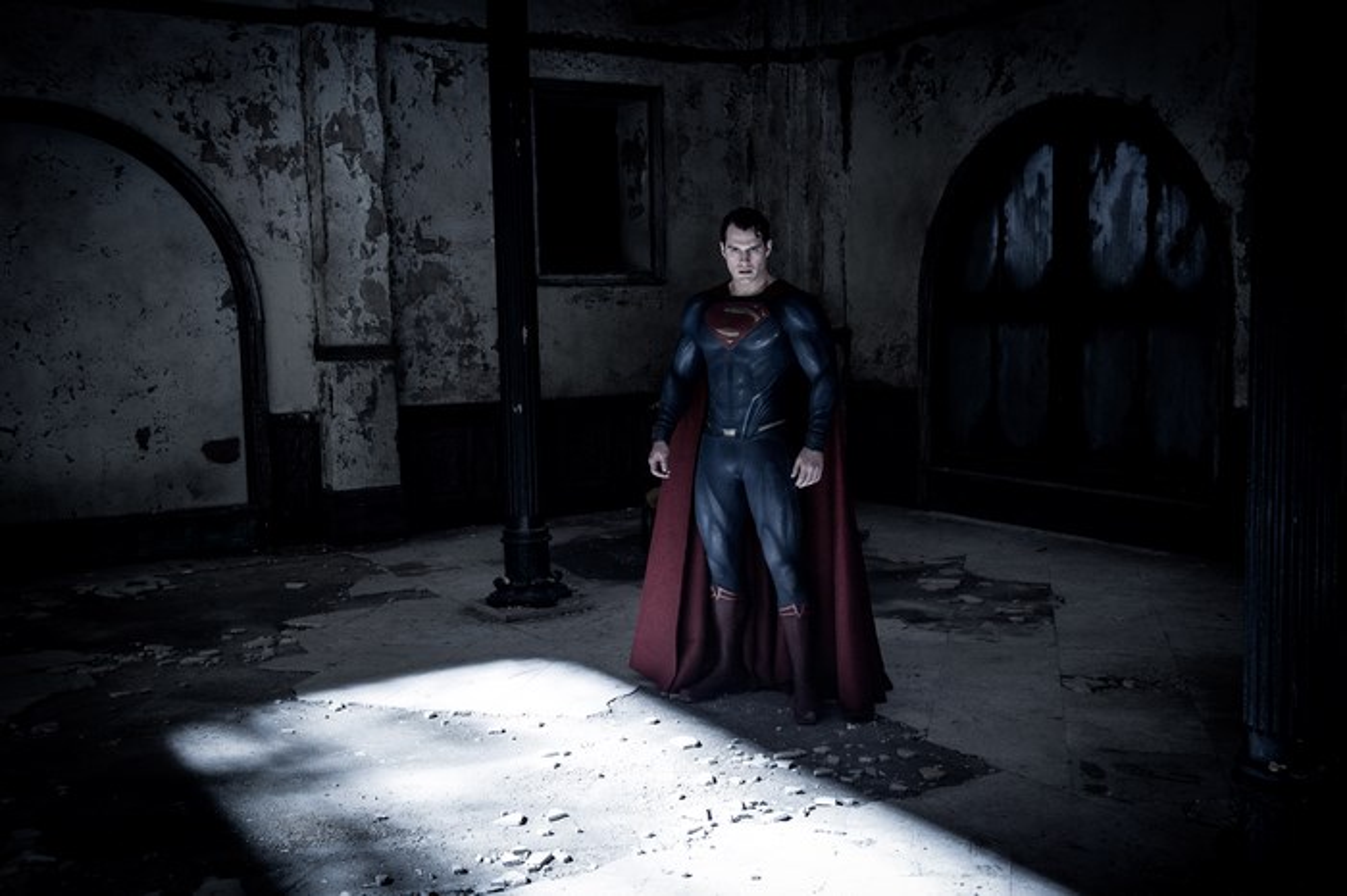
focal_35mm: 38
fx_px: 1421
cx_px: 674
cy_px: 448
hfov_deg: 50.7
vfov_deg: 35.0
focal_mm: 38
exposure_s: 1/160
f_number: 4.5
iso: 2000
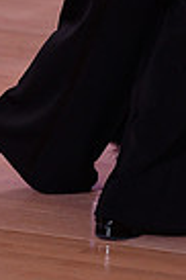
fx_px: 4125
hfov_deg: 2.6
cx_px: 173
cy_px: -298
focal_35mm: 531
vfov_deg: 3.8
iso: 2000
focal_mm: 125
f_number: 5.6
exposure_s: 1/250
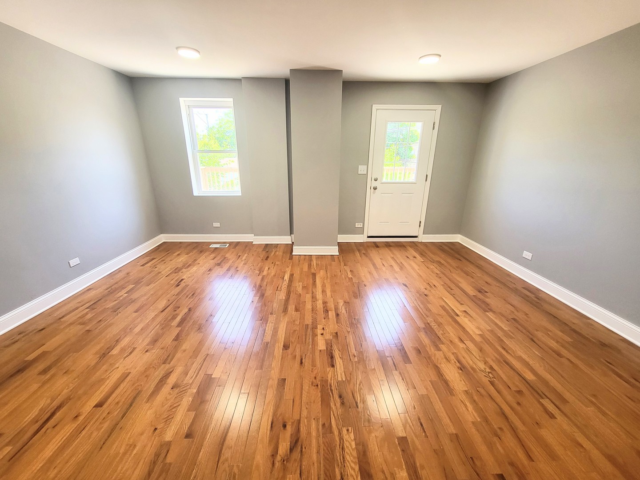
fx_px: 240
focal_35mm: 13
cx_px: 320
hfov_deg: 106.2
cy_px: 240
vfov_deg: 89.9
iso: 80
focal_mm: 1.74
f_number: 2.2
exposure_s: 1/60
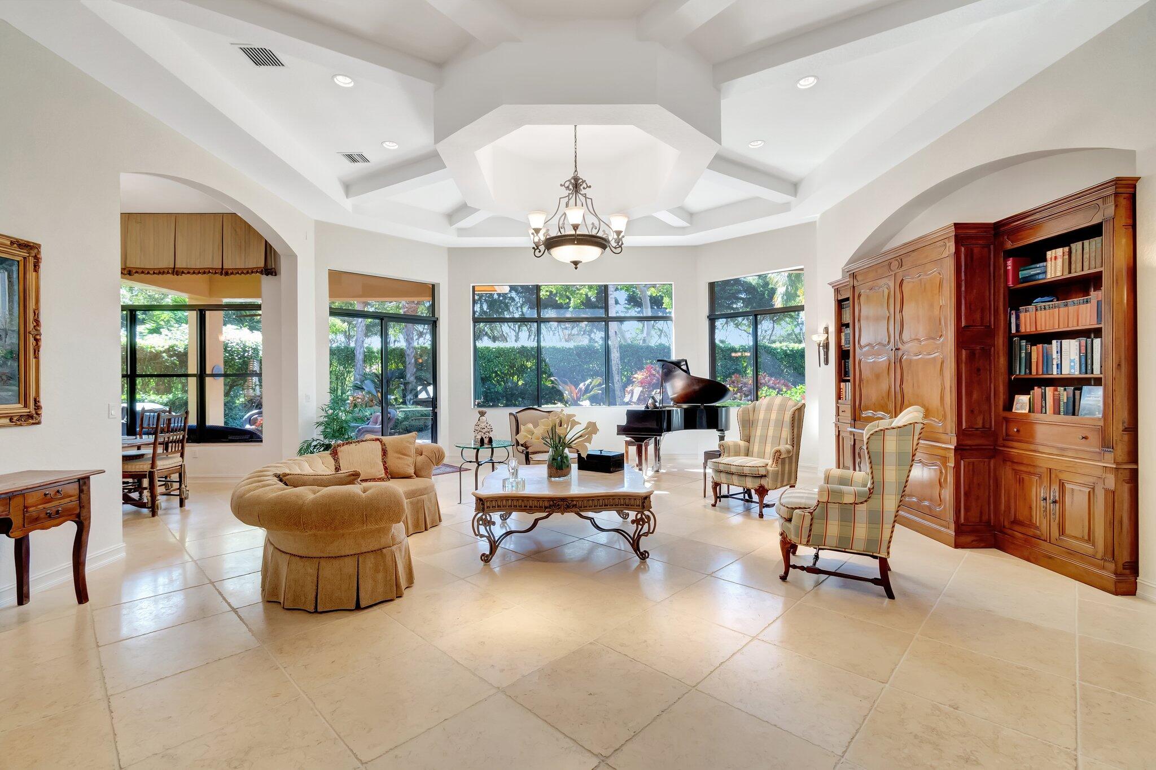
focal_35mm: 15
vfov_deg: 77.3
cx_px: 578
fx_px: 481
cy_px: 385
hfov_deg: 100.4
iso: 1000
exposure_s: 1/25
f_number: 8
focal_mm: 10
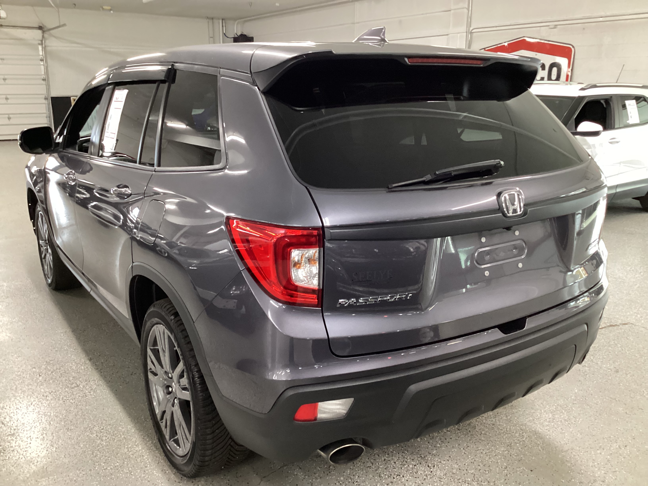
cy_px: 243
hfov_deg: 58.4
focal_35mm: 31
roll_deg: -1.1
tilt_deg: -17.4
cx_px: 324
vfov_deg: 45.4
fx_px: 580
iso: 320
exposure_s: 1/33
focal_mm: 3.3
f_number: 2.4
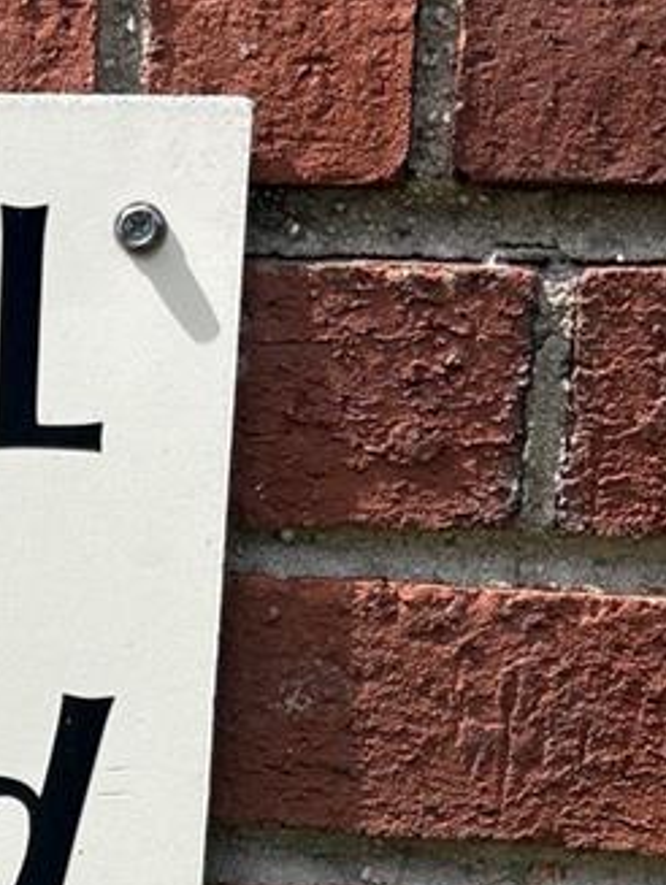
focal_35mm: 122
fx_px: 3124
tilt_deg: -18.8
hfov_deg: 11.7
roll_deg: +0.0
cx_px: -325
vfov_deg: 15.4
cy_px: 1120
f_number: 1.6
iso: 50
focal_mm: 5.96
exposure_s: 1/2364
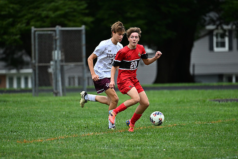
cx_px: 119
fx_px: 2645
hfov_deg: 5.2
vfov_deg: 3.4
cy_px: 80
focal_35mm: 400
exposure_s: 1/1250
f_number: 4.5
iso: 1800
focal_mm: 400
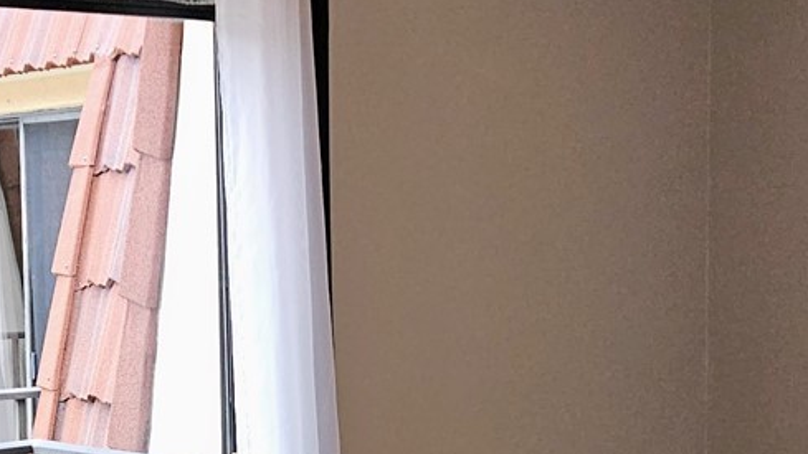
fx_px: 1757
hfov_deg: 25.9
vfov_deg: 14.6
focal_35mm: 82
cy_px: 373
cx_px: 350
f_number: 1.8
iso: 125
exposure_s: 1/60
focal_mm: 5.4
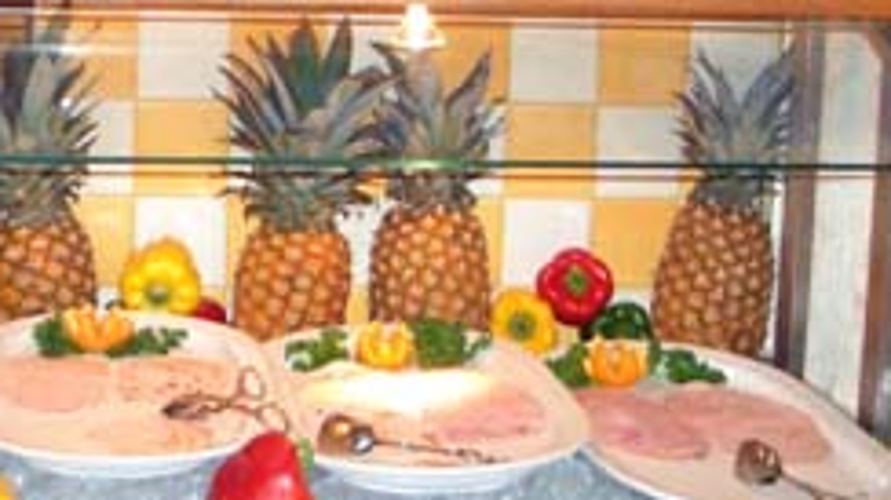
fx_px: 2031
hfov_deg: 24.5
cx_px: 237
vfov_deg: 14.0
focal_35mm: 86
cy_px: 199
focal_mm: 5.8
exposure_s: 1/60
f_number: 2.6
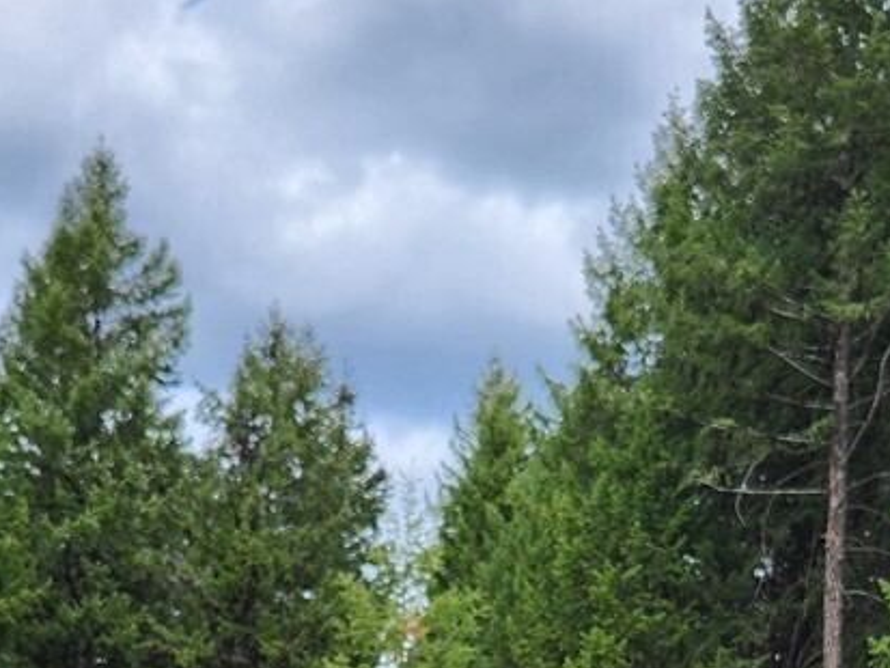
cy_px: 996
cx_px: 425
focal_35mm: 89
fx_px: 2289
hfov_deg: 22.0
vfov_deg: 15.4
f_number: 1.8
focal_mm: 5.4
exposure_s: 1/992
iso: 20
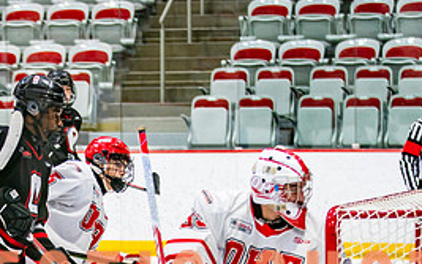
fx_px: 2749
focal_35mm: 239
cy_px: 273
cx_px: 39
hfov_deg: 8.7
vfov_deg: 5.5
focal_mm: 88
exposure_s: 1/640
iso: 800
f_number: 2.8
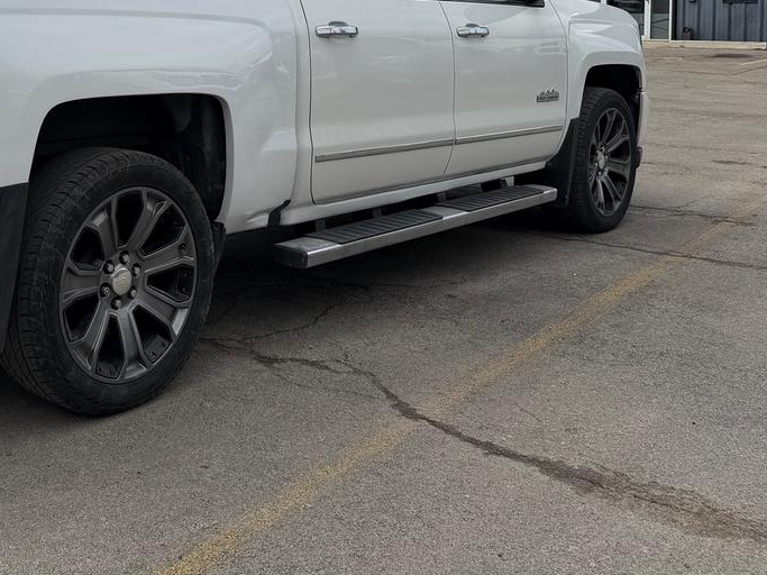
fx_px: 997
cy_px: 54
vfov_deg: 30.7
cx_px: 110
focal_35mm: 45
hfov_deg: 39.7
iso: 80
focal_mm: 6.76
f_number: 1.78
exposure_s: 1/5714
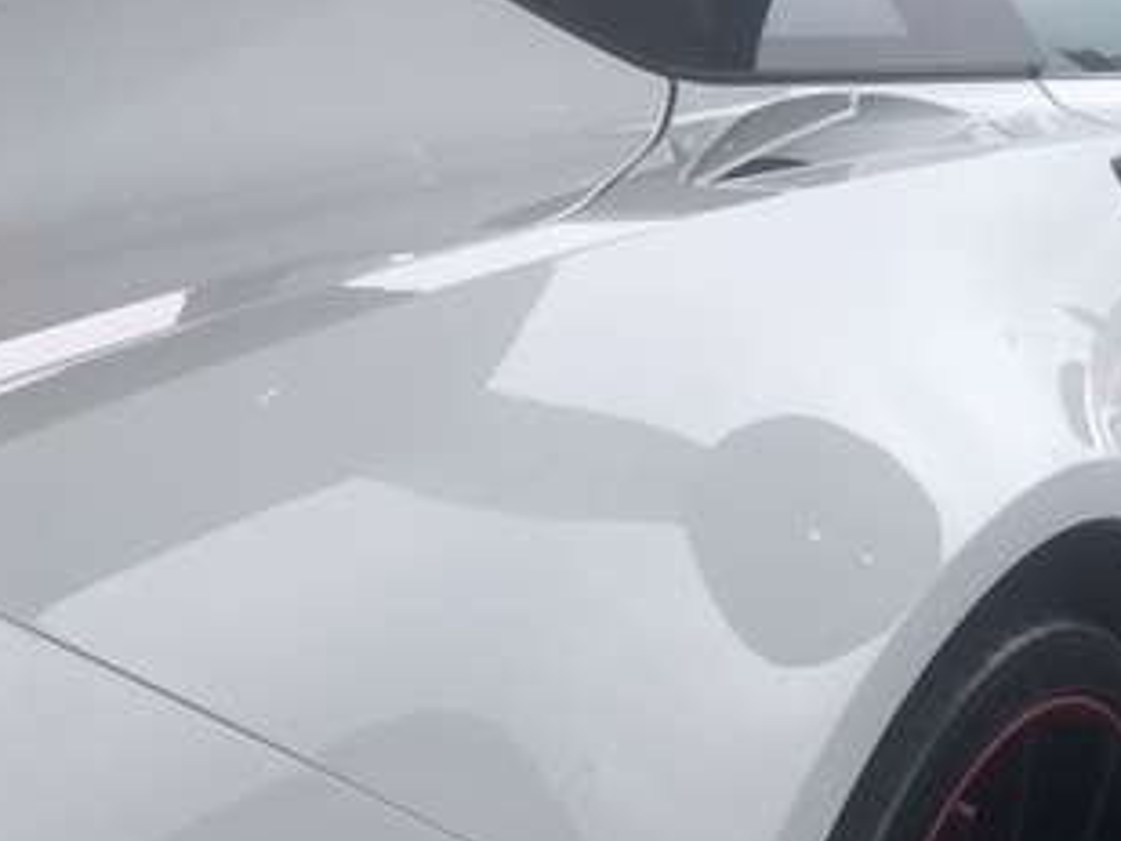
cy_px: 569
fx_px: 1944
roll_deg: +2.3
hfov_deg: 30.3
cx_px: 1081
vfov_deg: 24.3
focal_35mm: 60
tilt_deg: -21.1
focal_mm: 4.15
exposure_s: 1/427
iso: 25
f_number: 2.2
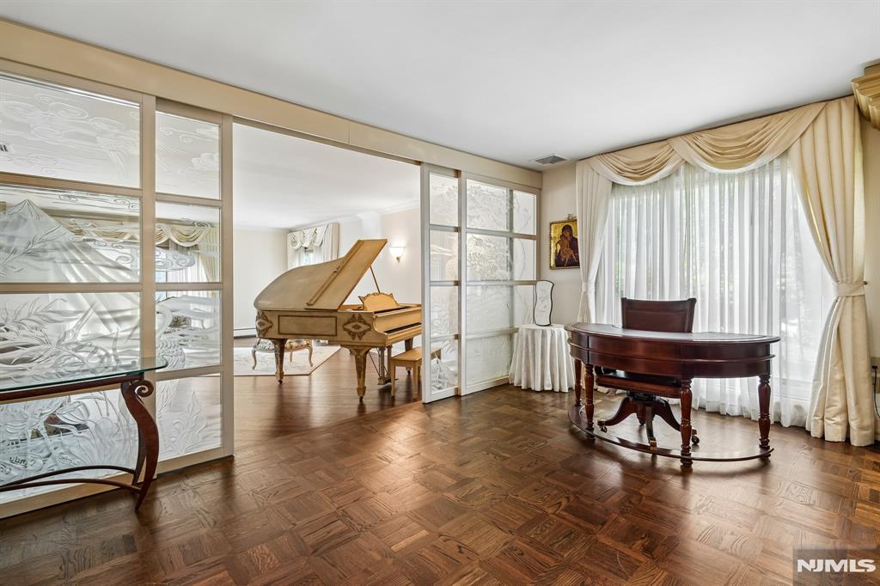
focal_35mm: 16
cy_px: 293
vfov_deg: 73.7
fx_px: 391
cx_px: 440
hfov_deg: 96.8
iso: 400
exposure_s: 1/4
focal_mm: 16
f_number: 8
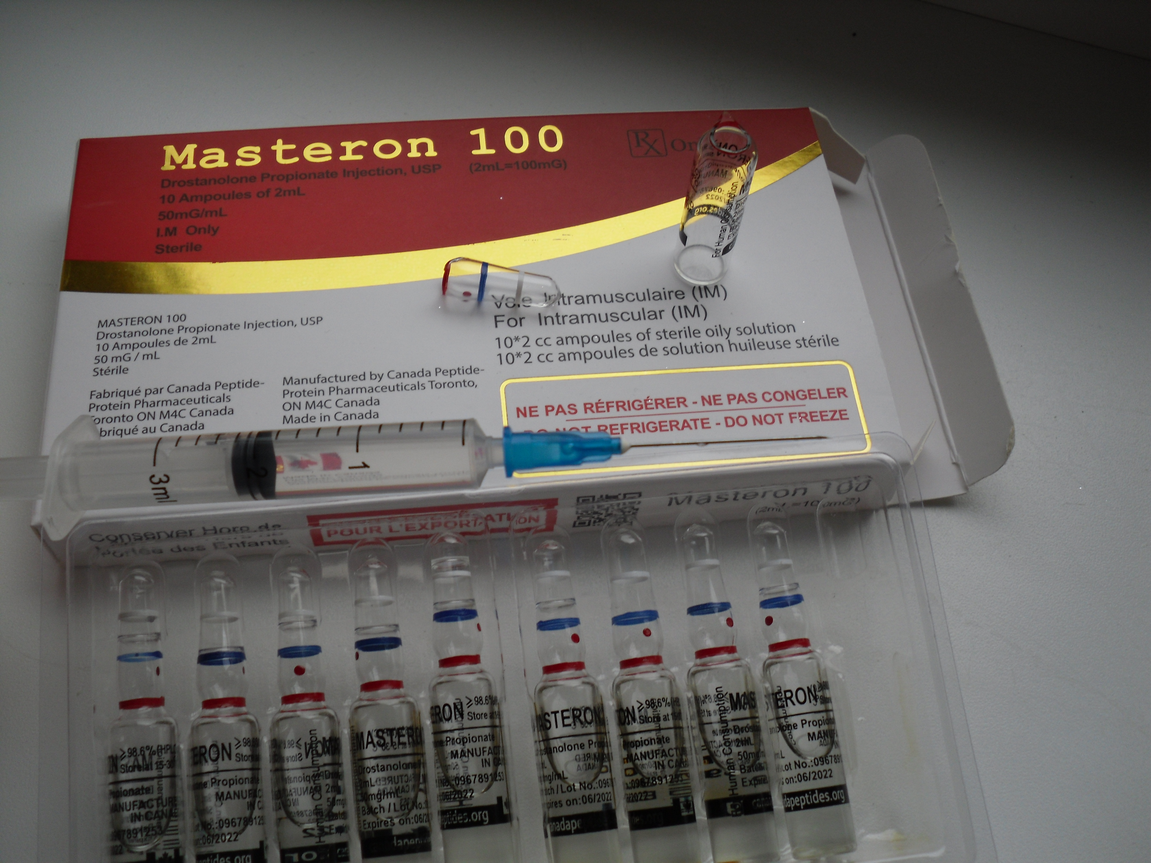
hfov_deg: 52.6
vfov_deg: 40.7
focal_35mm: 35
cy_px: 432
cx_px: 576
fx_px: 1164
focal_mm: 6.3
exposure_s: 1/173
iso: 80
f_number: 3
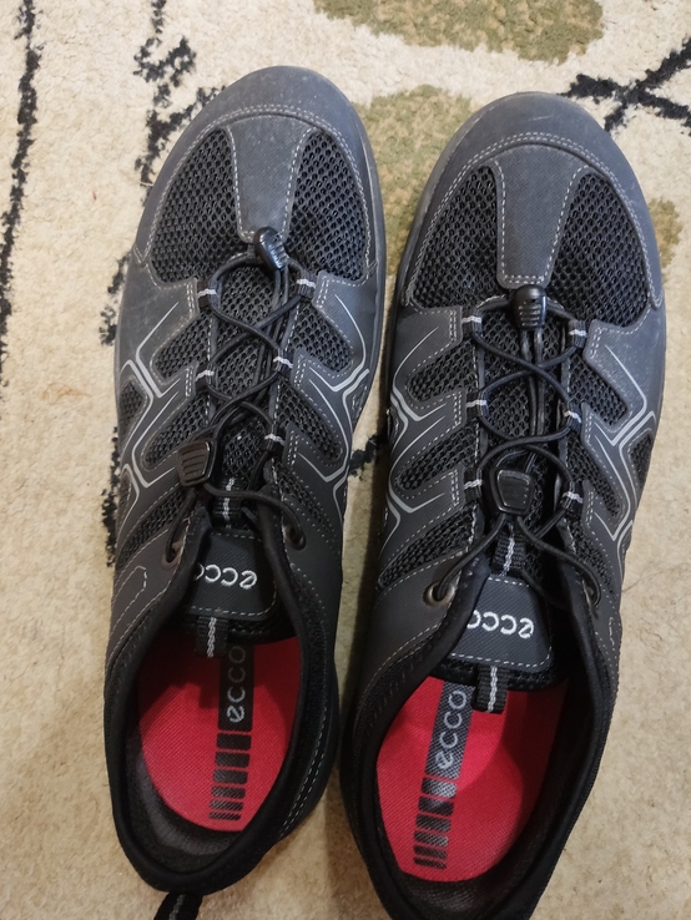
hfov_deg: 53.1
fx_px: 692
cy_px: 459
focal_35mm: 26
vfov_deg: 67.3
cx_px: 339
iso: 1223
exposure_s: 1/25
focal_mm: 4.71
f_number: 1.79
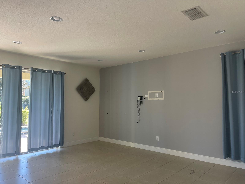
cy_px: 92
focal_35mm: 25
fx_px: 177
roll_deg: +0.9
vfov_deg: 54.9
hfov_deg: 69.4
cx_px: 122
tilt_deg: +3.4
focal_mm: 5.1
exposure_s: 1/121
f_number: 1.6
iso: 100
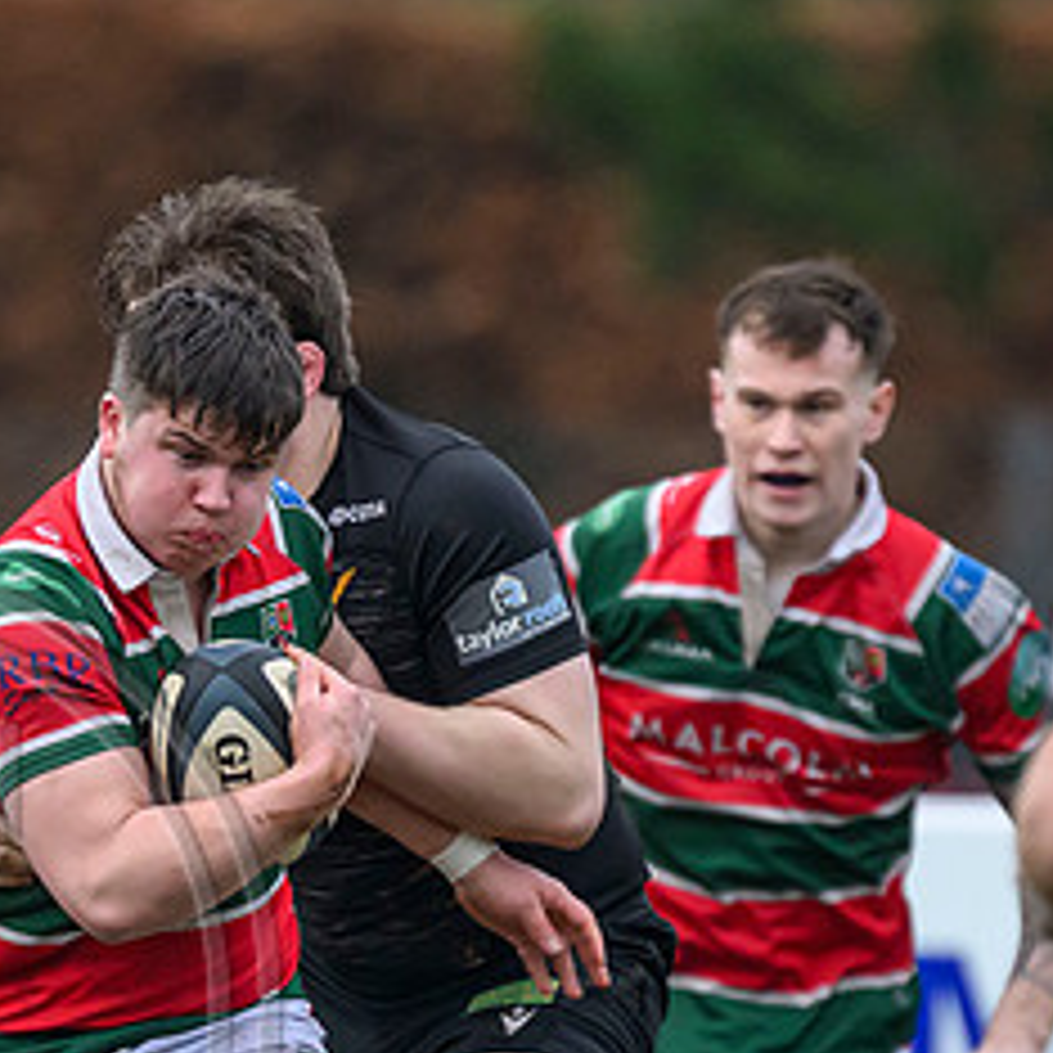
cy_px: 1268
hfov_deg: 0.9
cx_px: 330
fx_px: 64013
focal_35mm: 1860
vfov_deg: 0.9
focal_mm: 560
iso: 2500
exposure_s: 1/1600
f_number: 4
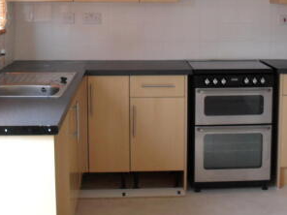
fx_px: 572
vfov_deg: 21.0
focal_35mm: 69
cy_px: 37
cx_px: 210
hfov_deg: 27.8
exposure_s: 1/60
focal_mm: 6.3
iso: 100
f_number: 3.2
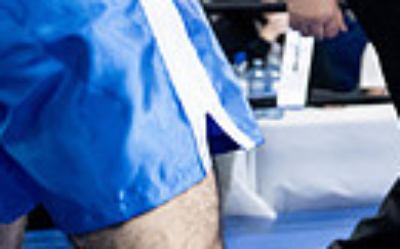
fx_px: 1906
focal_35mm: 175
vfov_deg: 7.1
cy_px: -304
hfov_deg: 11.7
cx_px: 514
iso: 8000
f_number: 2.8
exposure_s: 1/1000
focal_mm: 34
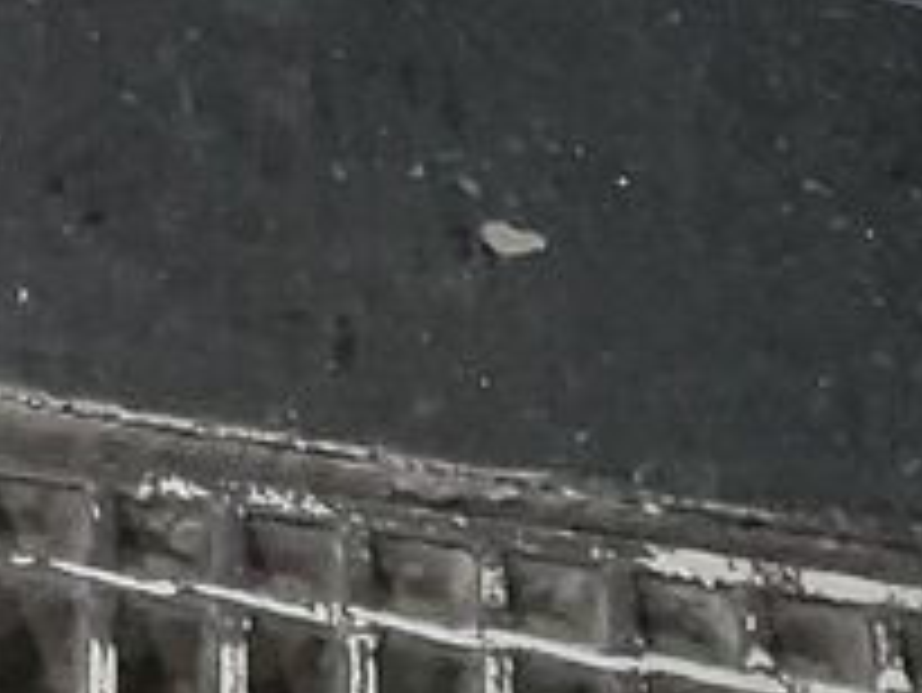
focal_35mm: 187
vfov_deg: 6.7
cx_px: -693
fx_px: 4984
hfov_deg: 10.0
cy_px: -1773
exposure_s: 1/59
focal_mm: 6.7
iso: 707
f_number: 1.8
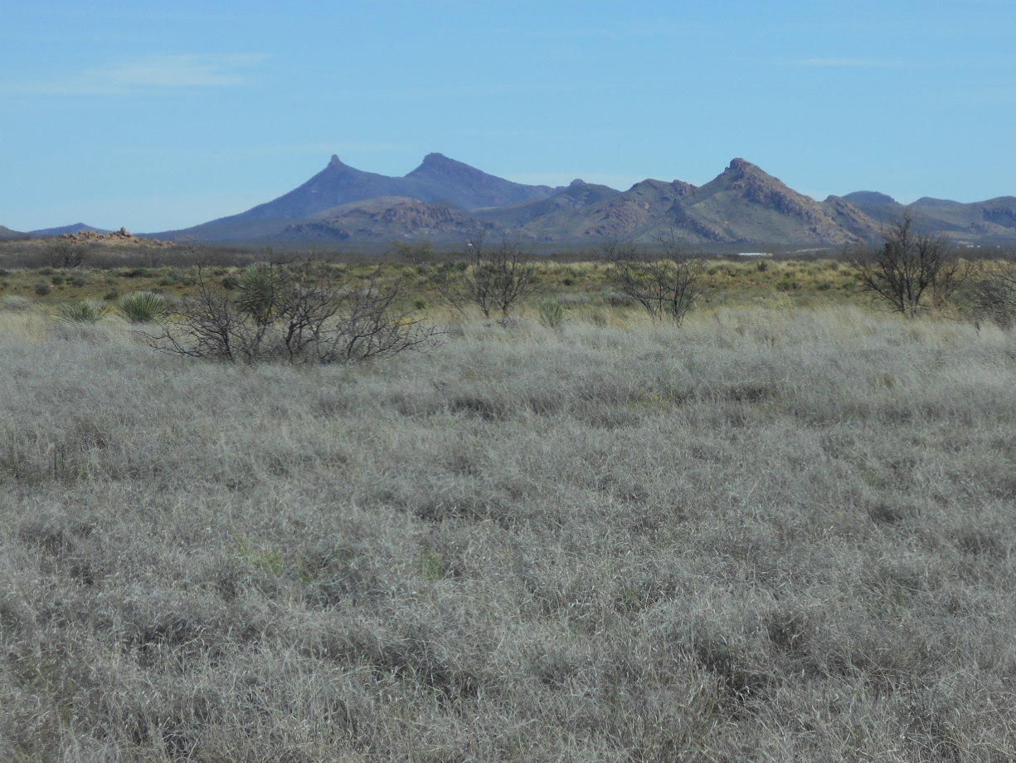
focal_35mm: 128
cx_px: 650
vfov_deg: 11.6
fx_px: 3757
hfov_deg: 15.4
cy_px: 355
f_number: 5.5
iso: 80
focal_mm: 17.6
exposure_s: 1/640
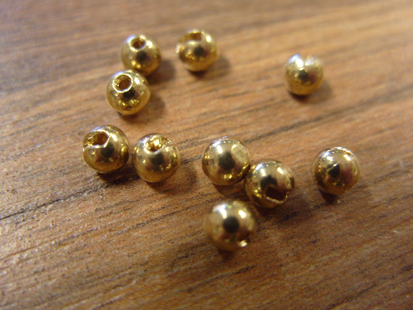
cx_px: 206
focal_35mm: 35
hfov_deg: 52.6
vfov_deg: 40.7
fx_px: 418
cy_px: 155
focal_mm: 7.8
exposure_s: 1/15
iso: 200
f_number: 2.8
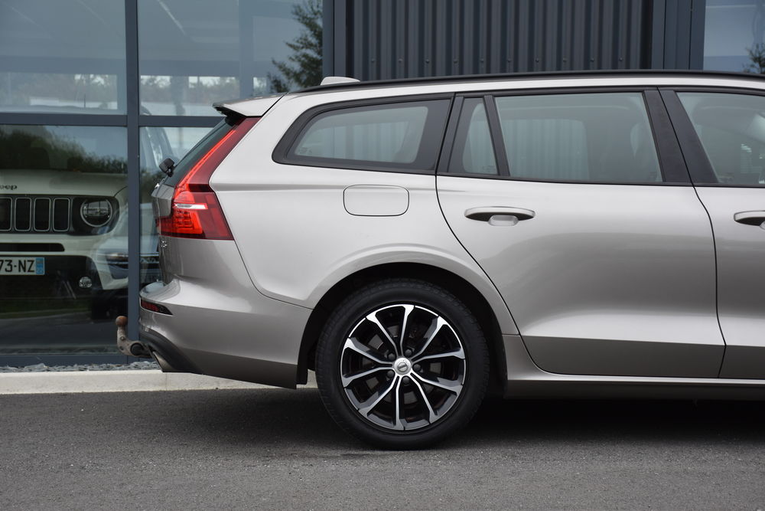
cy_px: 256
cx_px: 382
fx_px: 1658
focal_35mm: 78
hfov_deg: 26.0
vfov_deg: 17.5
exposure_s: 1/125
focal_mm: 52
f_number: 5.6
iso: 400
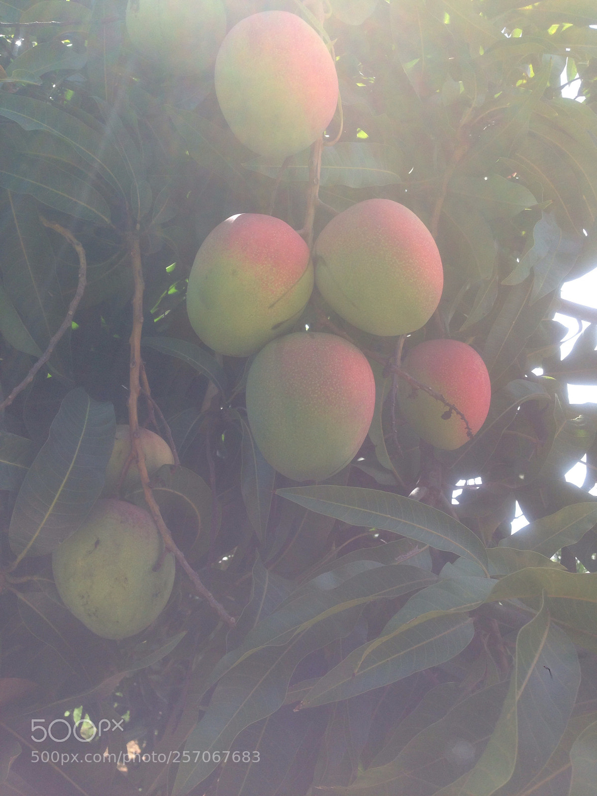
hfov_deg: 42.9
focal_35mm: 33
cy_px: 398
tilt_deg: +27.0
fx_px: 759
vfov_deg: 55.4
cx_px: 298
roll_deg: -1.5
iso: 50
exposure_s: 1/471
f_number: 2.4
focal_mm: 4.12
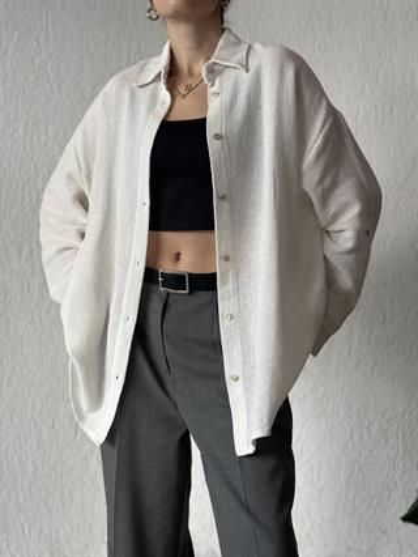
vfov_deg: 39.6
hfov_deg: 30.3
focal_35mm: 48
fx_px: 772
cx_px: 209
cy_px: 278
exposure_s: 1/118
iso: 125
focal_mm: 6.86
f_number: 1.78
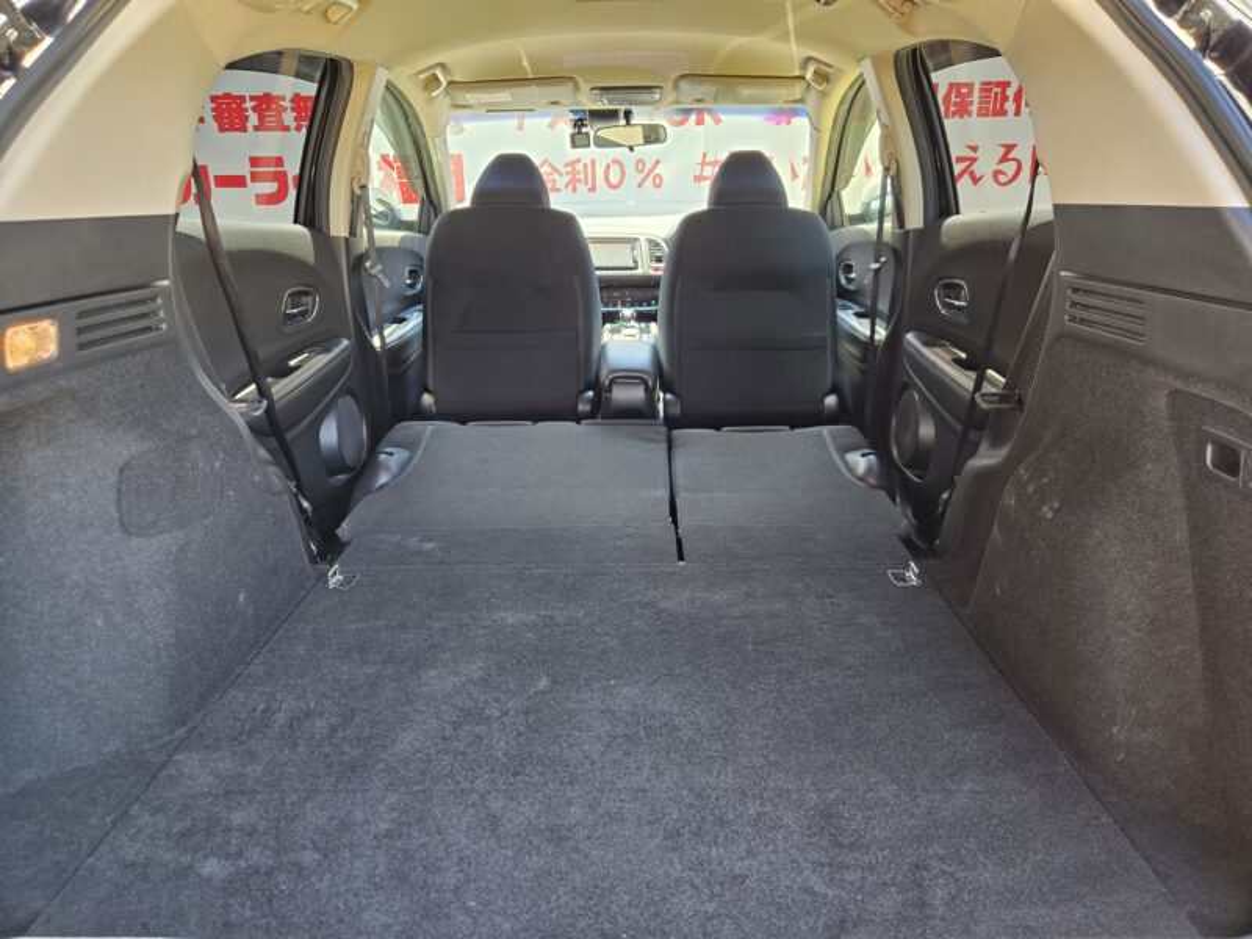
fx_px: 832
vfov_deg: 58.9
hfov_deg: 73.9
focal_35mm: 23
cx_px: 626
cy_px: 470
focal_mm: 5.4
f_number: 1.8
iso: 160
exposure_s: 1/180
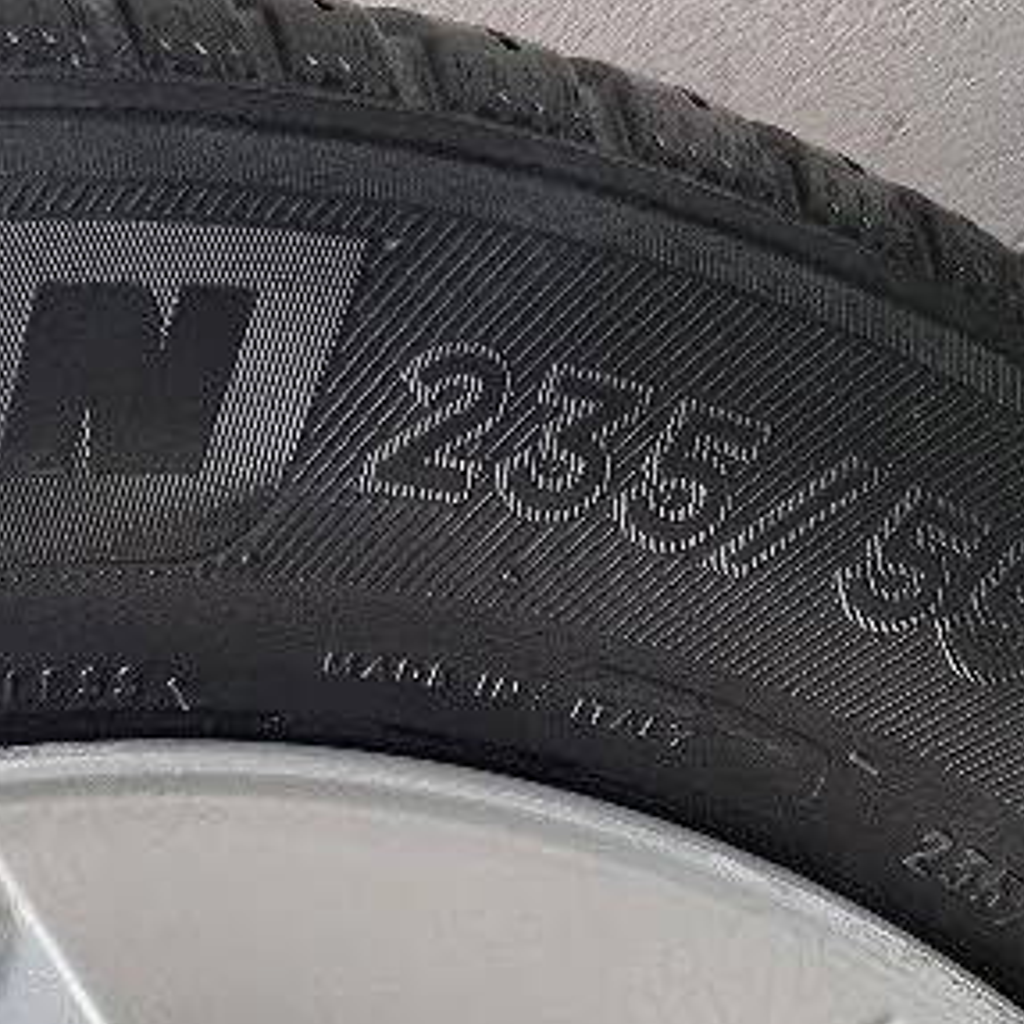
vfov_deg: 22.4
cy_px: 1049
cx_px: 43
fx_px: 2477
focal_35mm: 74
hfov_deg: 22.6
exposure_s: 1/100
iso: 320
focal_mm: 6.7
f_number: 1.8
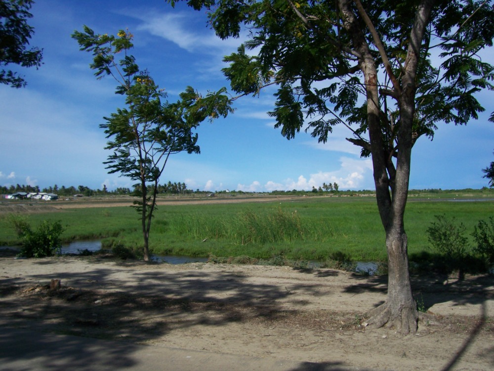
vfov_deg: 41.8
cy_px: 186
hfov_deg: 54.0
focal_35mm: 34
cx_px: 247
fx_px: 485
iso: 80
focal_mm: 5.6
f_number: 5.1
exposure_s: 1/800
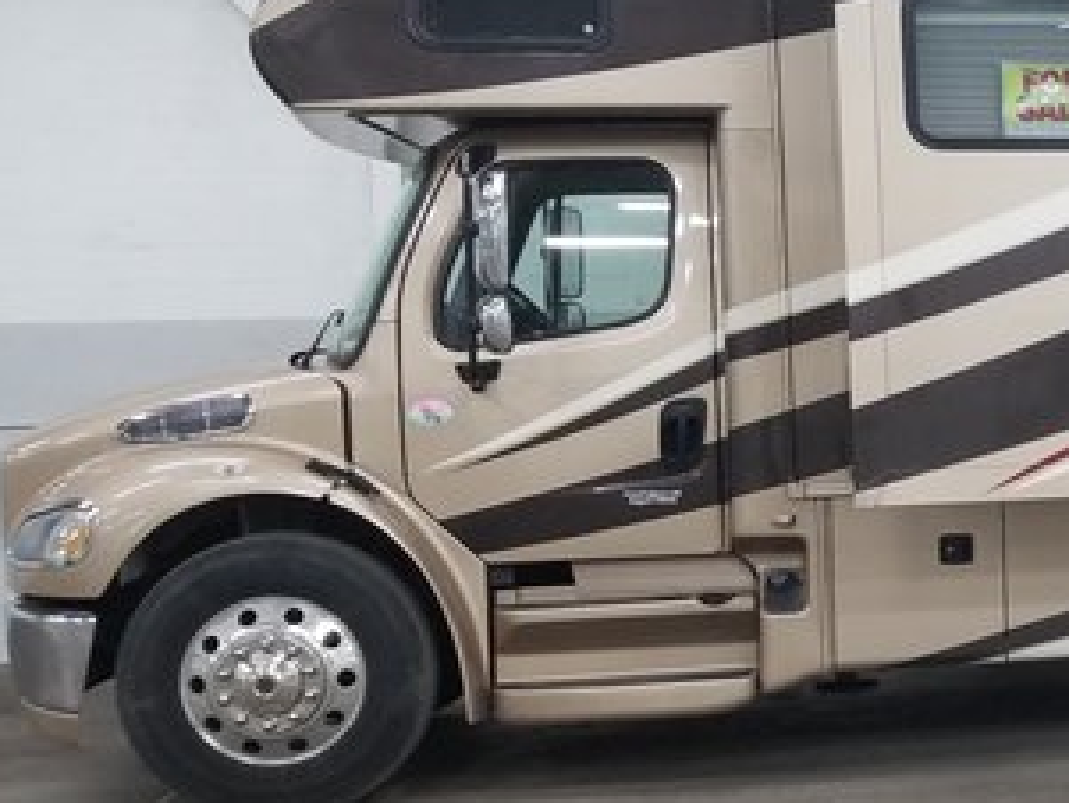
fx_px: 2132
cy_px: 398
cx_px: 1385
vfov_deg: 21.3
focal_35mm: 69
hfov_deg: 24.6
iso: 160
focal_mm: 4.3
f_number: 1.7
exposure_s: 1/30
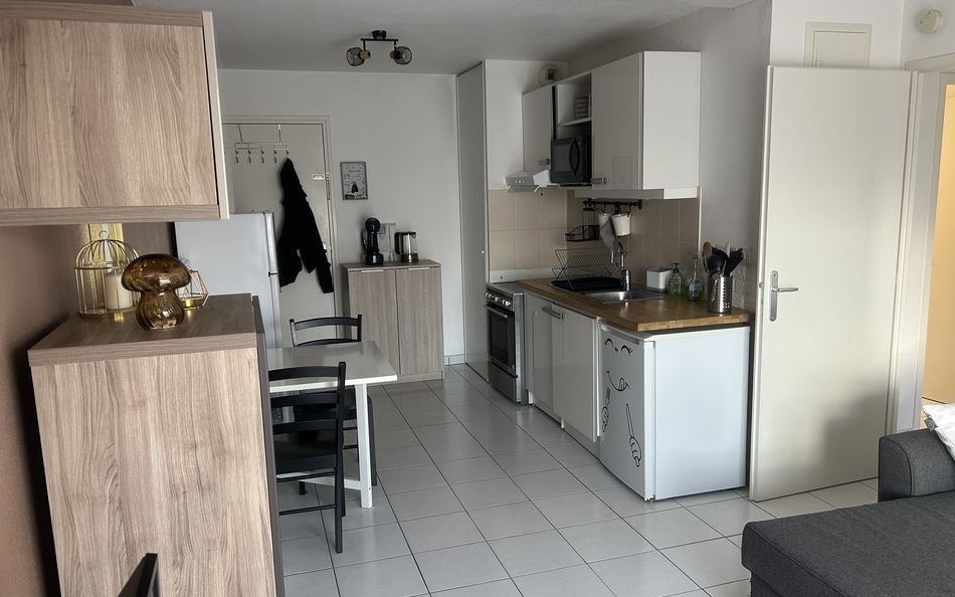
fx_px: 755
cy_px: 318
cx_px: 496
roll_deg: +1.8
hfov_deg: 64.6
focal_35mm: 29
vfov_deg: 43.1
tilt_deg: -10.3
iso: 125
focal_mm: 5.7
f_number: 1.5
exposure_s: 1/60
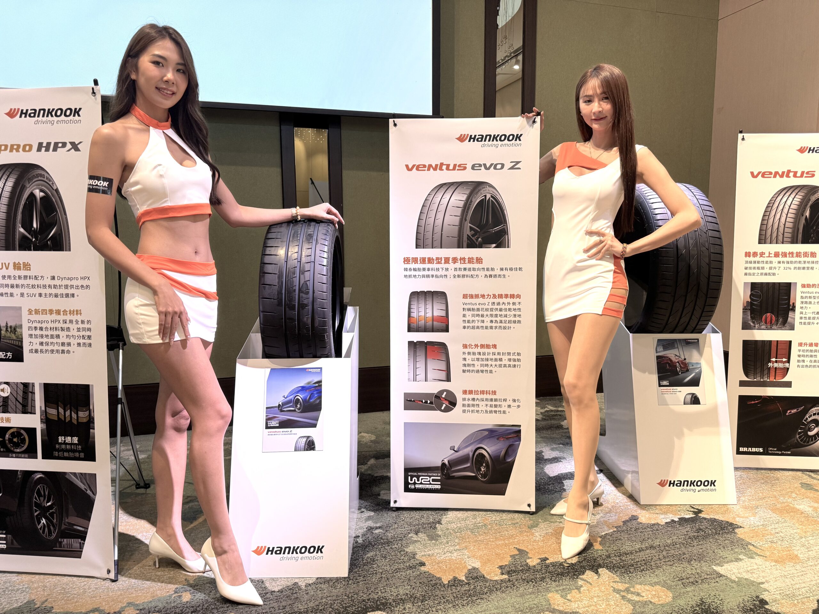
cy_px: 307
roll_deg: +0.3
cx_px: 410
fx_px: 568
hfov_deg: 71.6
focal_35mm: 24
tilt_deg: -6.4
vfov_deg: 56.8
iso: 160
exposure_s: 1/60
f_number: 1.78
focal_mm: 6.76
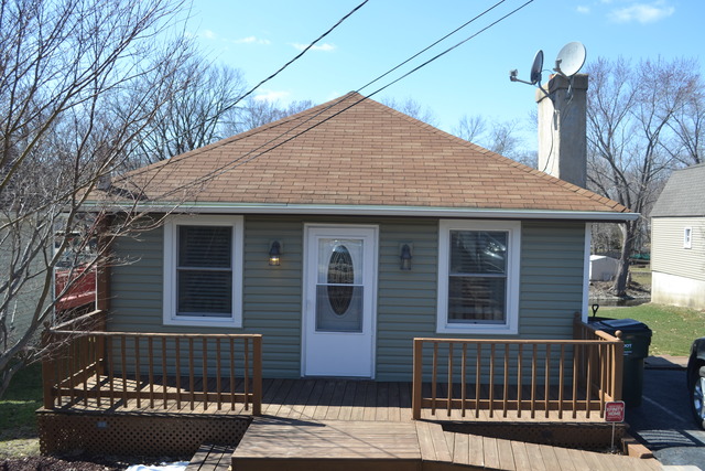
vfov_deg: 40.0
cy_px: 236
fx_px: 646
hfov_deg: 57.2
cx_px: 352
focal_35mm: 33
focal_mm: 22
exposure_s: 1/200
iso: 100
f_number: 7.1
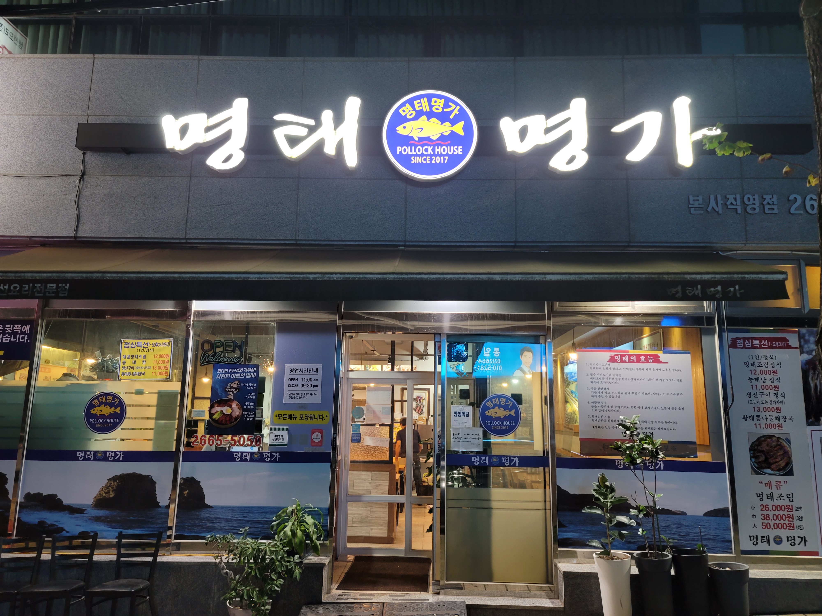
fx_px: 594
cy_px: 308
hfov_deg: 69.4
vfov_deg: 54.9
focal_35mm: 25
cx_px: 411
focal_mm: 7
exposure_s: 1/40
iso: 250
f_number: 1.8
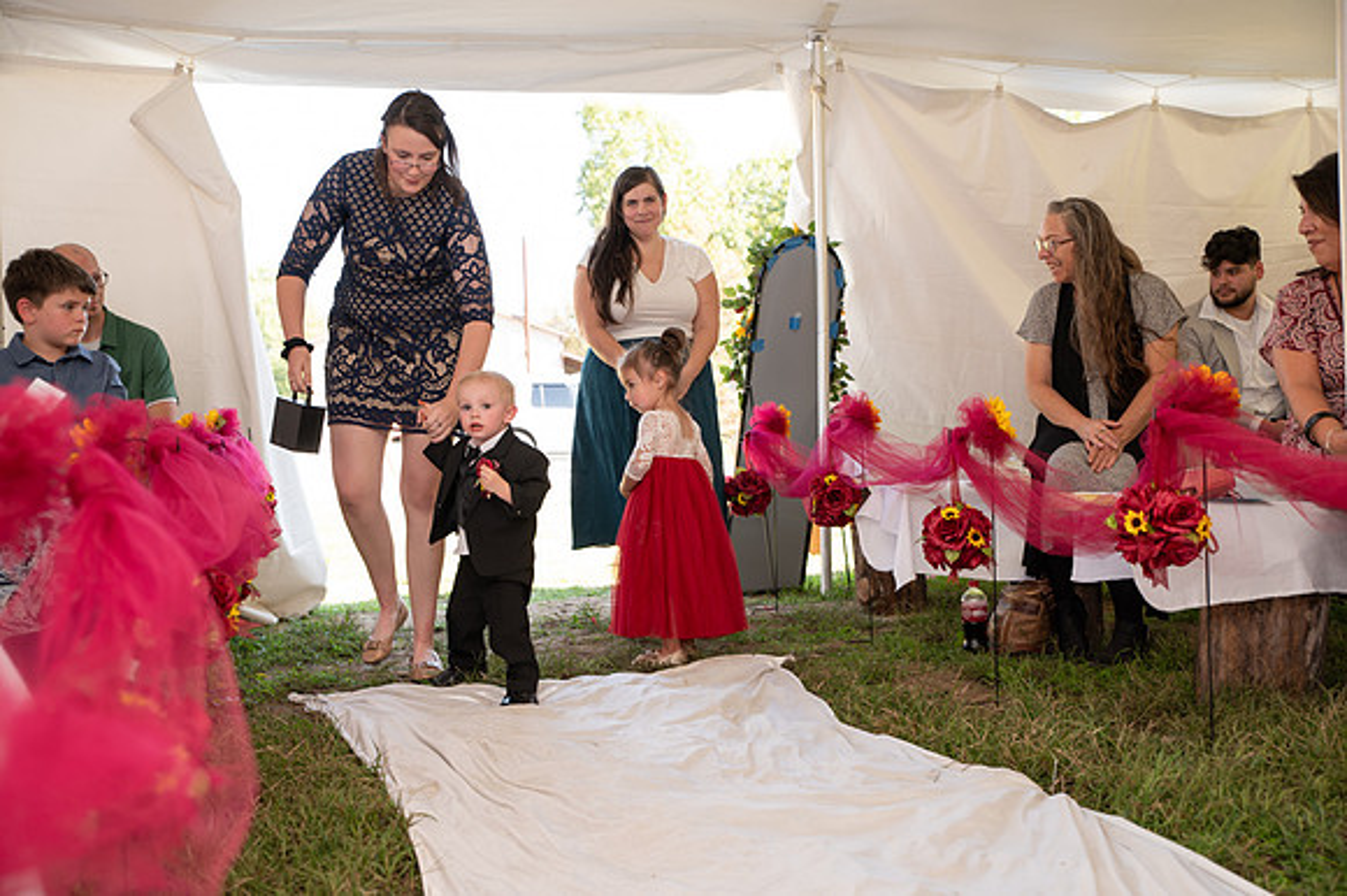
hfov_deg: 46.4
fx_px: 1571
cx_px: 674
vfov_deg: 31.9
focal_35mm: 42
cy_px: 448
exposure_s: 1/200
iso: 320
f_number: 3.5
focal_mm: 42
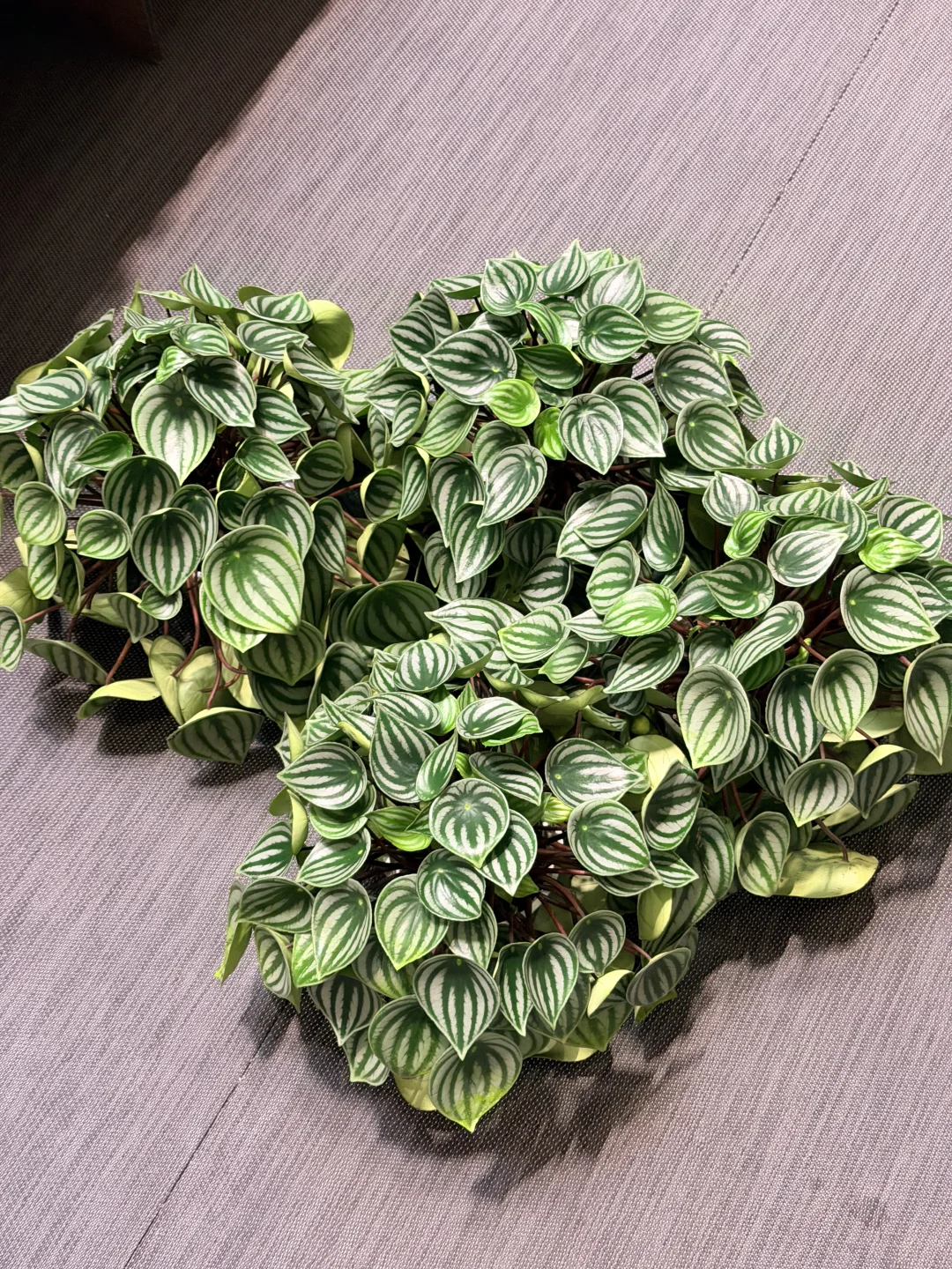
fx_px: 1760
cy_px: 634
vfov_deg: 39.7
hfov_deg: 30.3
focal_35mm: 48
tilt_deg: -60.7
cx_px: 476
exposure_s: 1/33
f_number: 1.78
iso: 250
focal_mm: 6.76
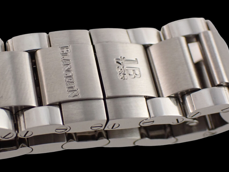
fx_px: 575
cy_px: 71
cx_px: 94
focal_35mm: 87
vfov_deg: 17.0
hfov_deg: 22.5
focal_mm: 12.73
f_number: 3.9
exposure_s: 1/160
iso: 800
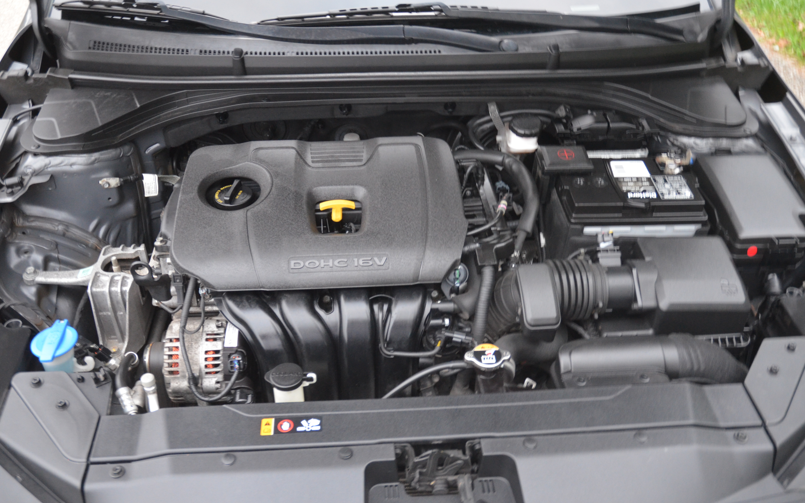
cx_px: 402
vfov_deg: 37.2
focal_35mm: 34
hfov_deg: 56.7
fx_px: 746
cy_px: 233
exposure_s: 1/30
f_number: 3.5
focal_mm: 22
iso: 1800
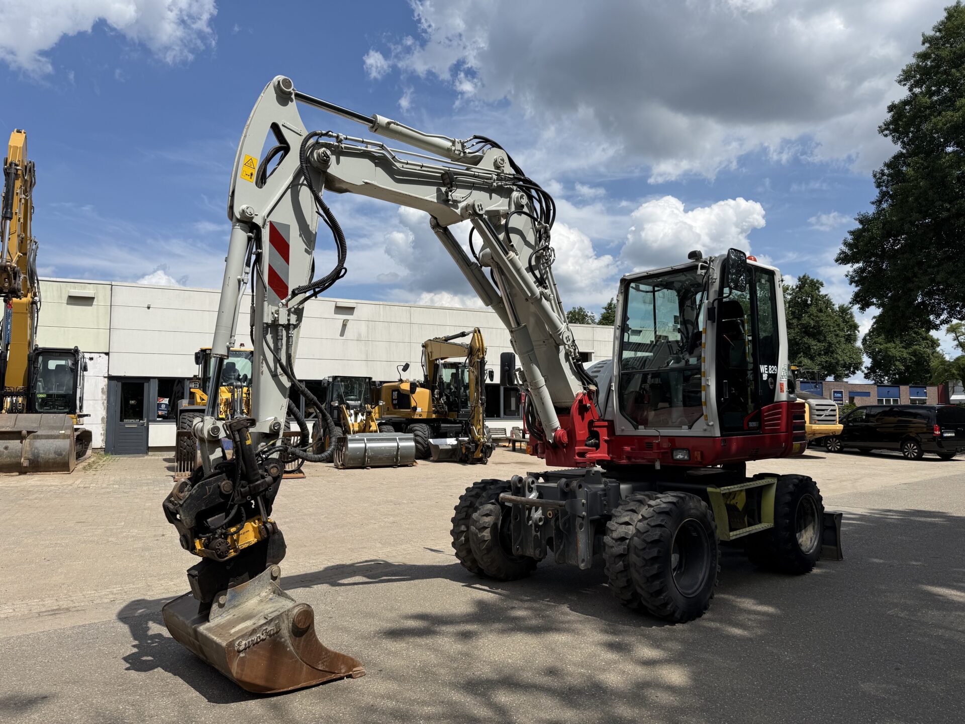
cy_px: 362
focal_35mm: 24
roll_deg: -0.5
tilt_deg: +4.2
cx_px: 482
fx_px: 669
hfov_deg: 71.6
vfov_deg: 56.8
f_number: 1.78
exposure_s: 1/7353
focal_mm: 6.76
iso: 80
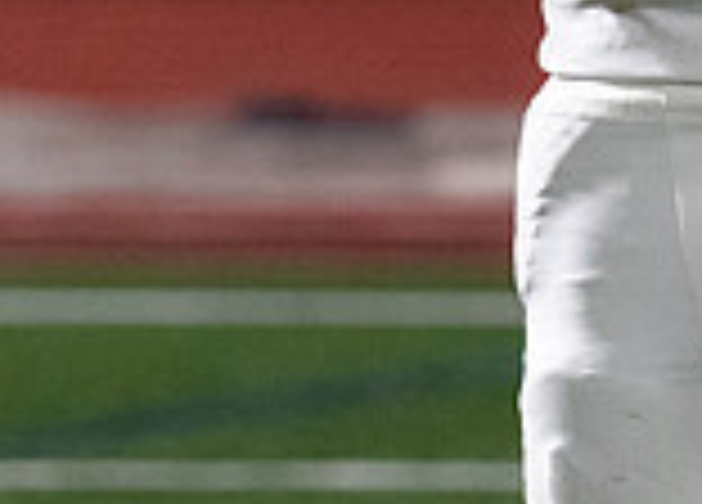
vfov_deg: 1.2
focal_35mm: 1238
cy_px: -113
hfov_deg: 1.6
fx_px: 24725
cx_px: 364
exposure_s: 1/1000
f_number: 2.8
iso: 2000
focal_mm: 141
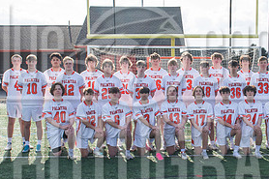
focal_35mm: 73
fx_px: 545
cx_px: 201
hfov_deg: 27.4
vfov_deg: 18.6
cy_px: 100
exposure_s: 1/250
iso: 250
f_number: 8
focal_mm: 26
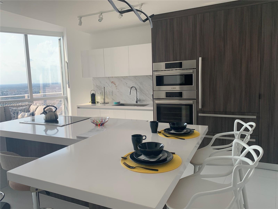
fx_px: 209
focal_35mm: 26
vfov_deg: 53.1
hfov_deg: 67.3
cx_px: 139
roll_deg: +1.6
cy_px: 104
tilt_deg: -6.1
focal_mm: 4.25
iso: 25
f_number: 1.8
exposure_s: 1/342
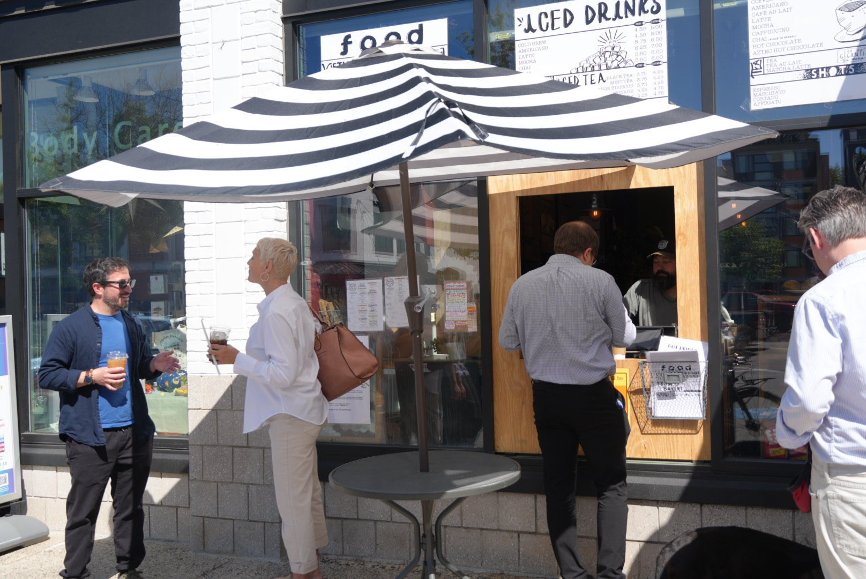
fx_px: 975
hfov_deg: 47.9
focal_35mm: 40
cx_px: 433
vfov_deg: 33.1
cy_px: 290
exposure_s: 1/500
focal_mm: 27
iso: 100
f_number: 5
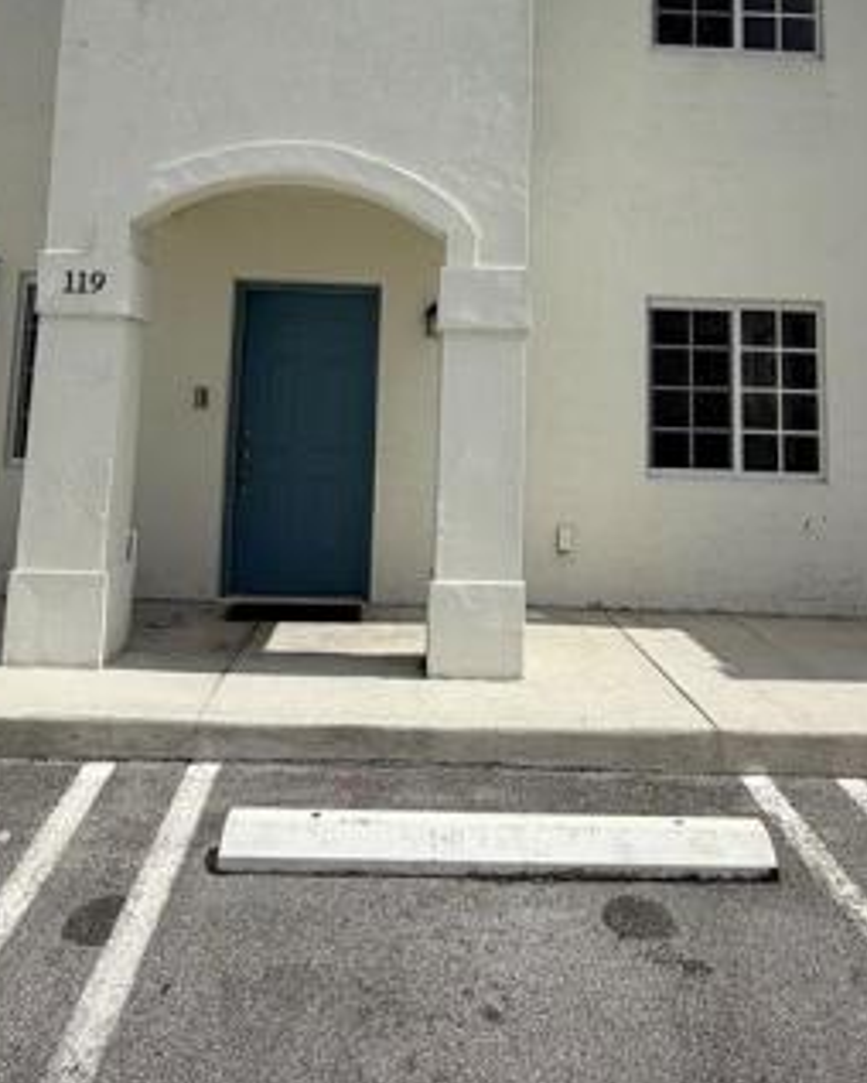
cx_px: 437
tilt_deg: +7.4
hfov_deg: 47.2
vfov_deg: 54.9
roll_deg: -2.3
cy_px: 294
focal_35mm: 31
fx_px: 993
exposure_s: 1/2165
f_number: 2.2
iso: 20
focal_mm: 2.22
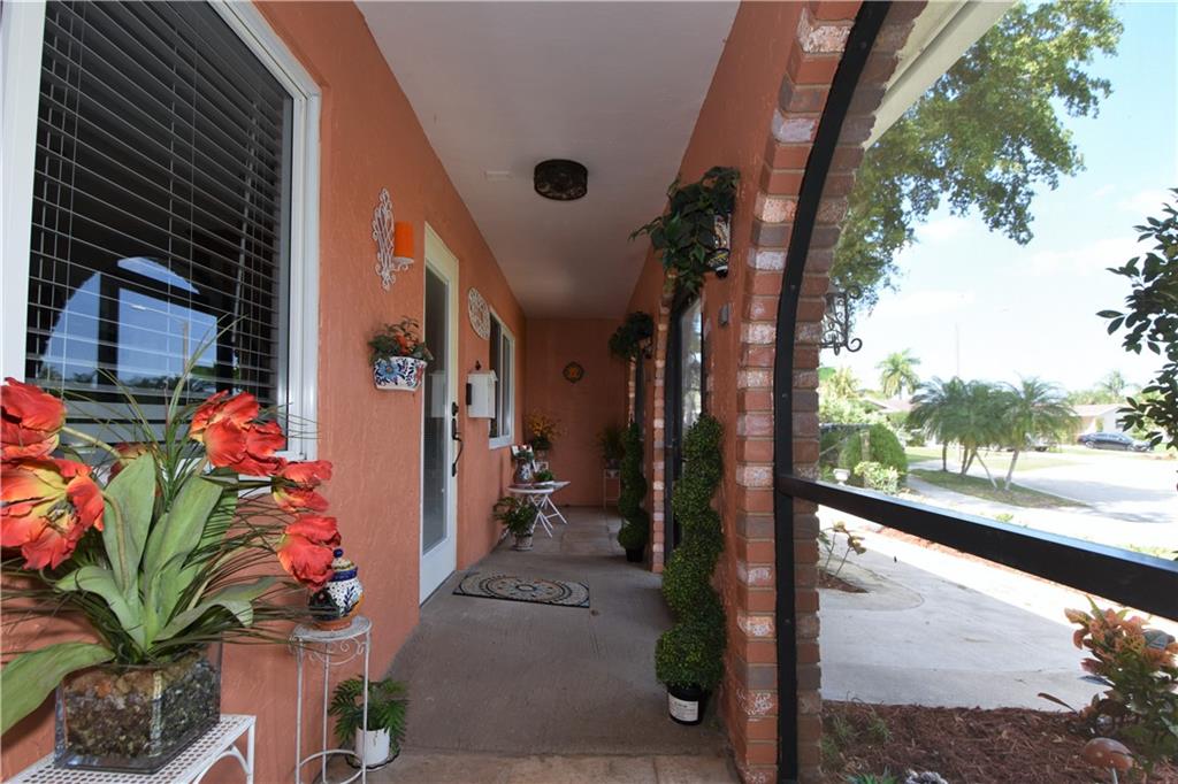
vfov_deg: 77.3
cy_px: 392
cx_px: 589
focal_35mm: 15
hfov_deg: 100.4
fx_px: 491
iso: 200
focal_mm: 10
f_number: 5
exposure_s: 1/100
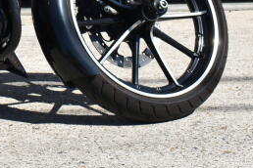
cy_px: -68
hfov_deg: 12.4
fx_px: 1110
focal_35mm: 158
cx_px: -118
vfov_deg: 8.5
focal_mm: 34
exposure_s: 1/250
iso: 100
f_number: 8
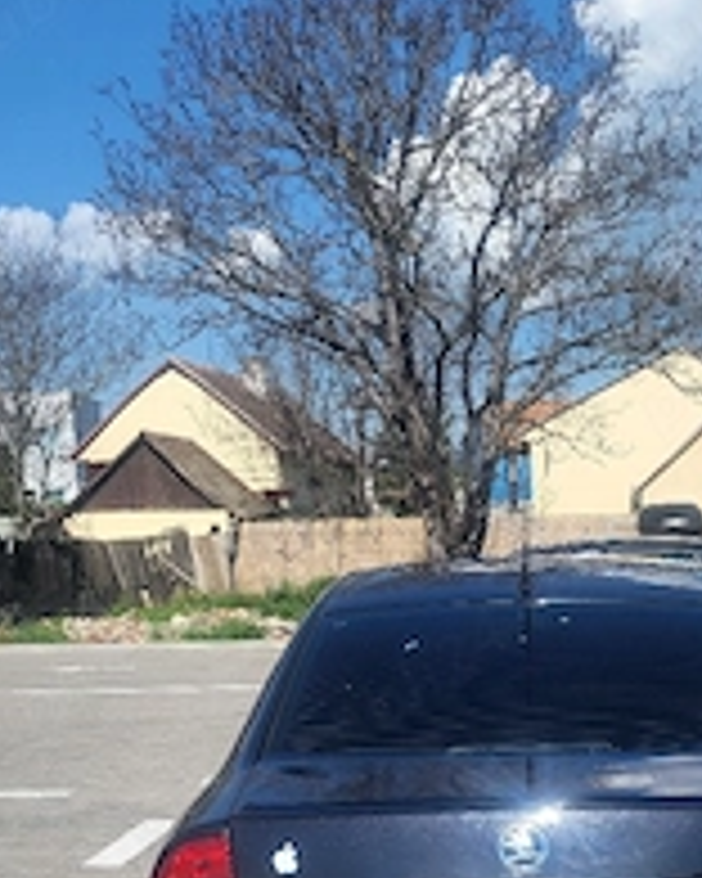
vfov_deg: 34.7
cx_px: 526
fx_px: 1350
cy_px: 725
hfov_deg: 28.7
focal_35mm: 52
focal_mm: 5.4
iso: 40
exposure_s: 1/2500
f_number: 1.8
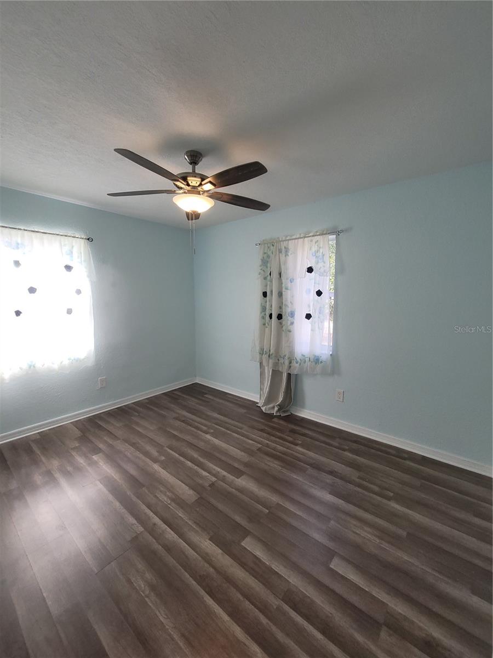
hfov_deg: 89.9
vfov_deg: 106.2
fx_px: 247
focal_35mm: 13
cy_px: 329
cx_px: 246
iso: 80
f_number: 2.2
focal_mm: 2.2
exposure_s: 1/120
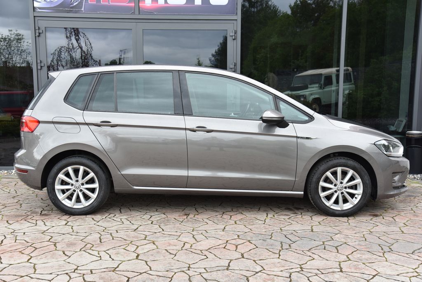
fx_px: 469
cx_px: 211
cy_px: 141
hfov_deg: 48.4
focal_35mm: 40
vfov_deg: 33.4
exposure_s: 1/100
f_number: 5
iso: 500
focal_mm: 40
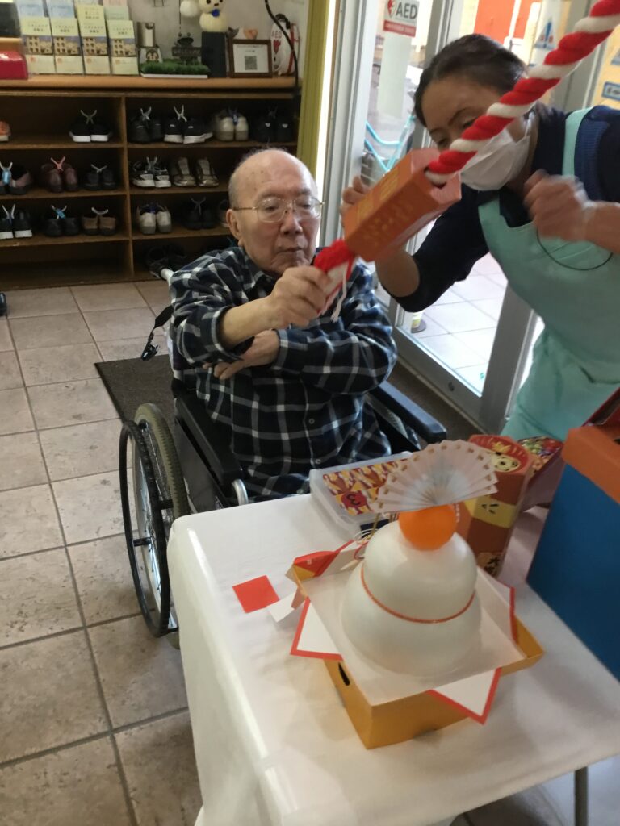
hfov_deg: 45.4
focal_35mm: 31
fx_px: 740
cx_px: 310
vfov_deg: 58.4
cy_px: 413
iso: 100
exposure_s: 1/30
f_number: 2.4
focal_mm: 3.3
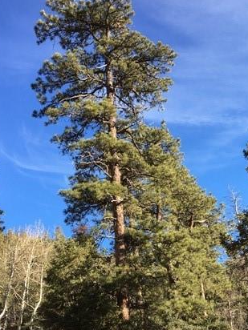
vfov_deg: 41.3
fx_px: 430
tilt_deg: +20.8
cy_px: 229
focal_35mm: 45
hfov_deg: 32.0
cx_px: 155
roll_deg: +5.1
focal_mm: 4.15
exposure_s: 1/432
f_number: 2.2
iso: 25
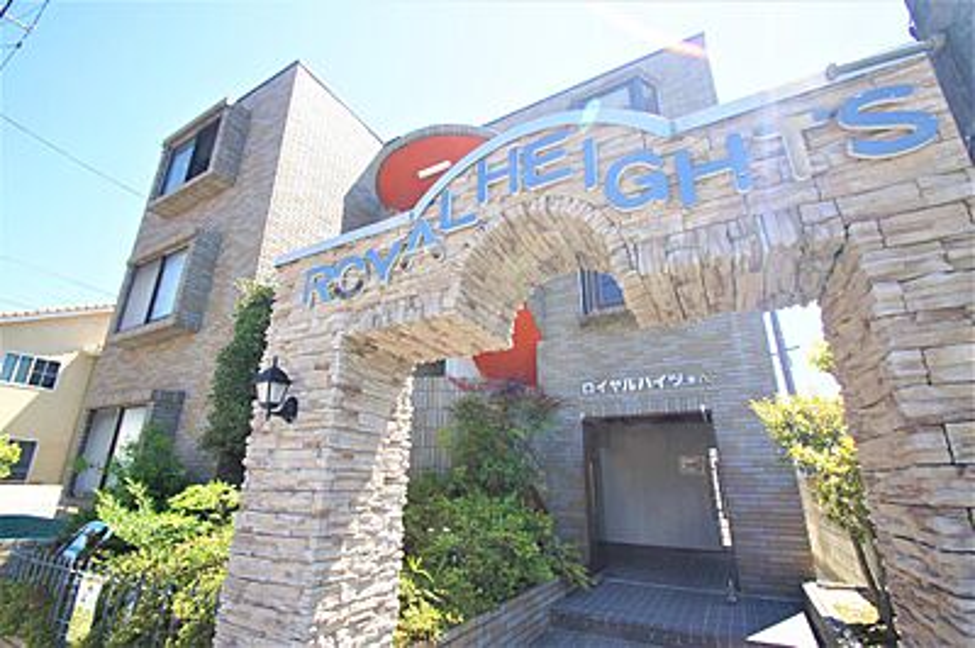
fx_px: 406
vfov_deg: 77.2
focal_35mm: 15
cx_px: 488
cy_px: 324
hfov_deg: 100.4
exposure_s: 1/100
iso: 100
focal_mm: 10
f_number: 6.3
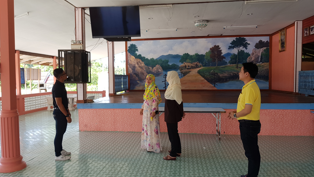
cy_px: 94
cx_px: 155
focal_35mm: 29
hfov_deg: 66.1
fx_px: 241
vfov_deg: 40.2
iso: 40
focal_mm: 4.3
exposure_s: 1/168
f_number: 1.7
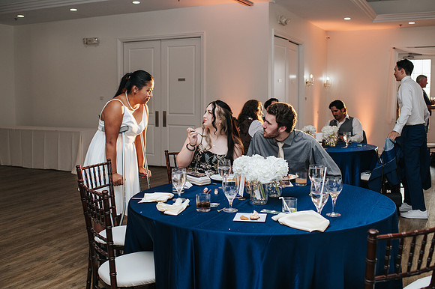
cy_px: 133
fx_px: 477
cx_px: 213
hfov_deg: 49.0
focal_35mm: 40
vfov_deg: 33.7
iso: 800
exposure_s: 1/200
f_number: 3.2
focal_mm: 35
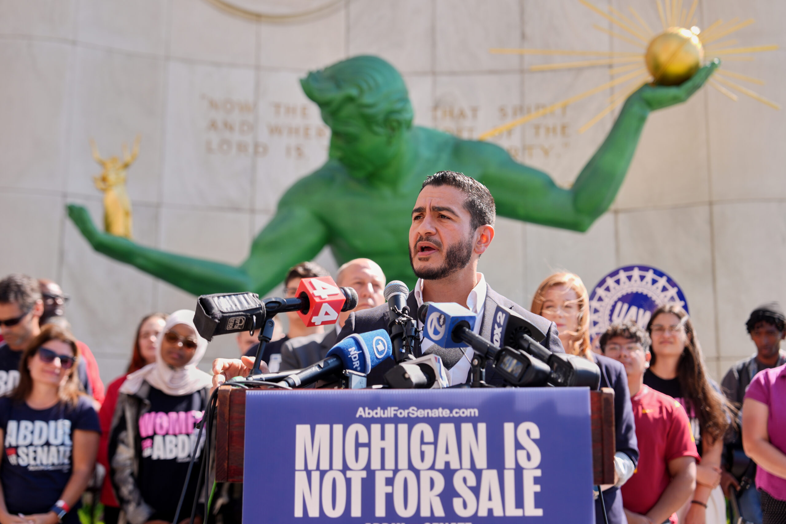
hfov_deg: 36.9
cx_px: 393
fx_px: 1179
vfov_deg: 25.1
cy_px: 262
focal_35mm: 54
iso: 125
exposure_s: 1/1000
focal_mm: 54
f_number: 2.8
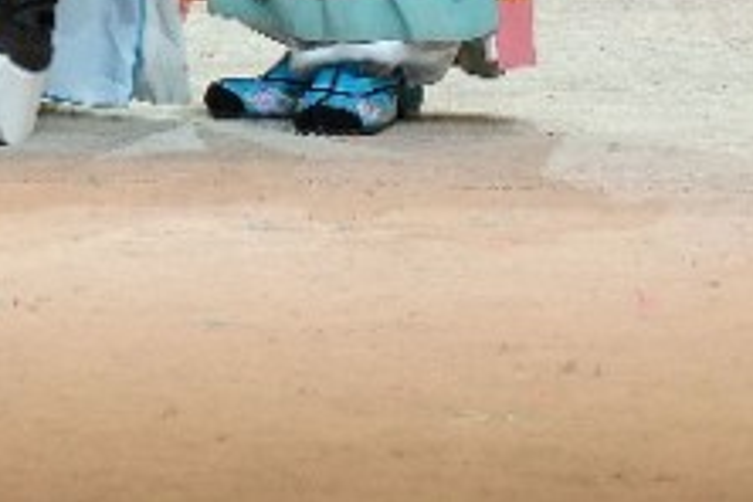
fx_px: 12654
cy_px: -1074
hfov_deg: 3.4
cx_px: -261
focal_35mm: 605
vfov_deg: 2.2
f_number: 5.6
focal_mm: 96
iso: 400
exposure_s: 1/160
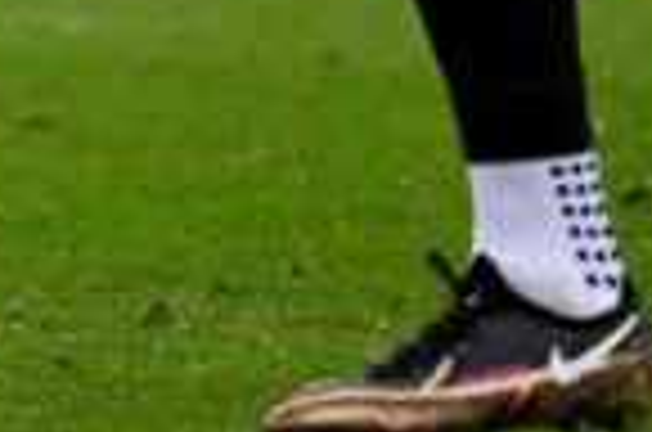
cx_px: -1147
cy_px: -763
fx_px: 17909
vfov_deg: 1.4
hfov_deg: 2.1
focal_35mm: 991
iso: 800
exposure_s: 1/1600
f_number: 2.8
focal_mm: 140
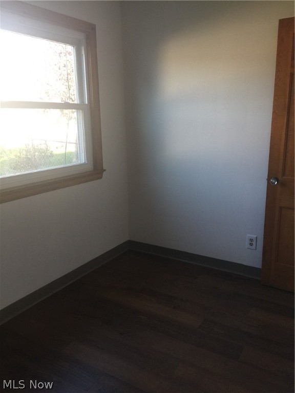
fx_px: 330
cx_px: 148
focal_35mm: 29
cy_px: 196
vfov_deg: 61.7
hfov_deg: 48.2
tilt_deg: -13.2
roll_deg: +1.5
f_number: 2.2
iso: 32
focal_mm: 4.15
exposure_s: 1/30
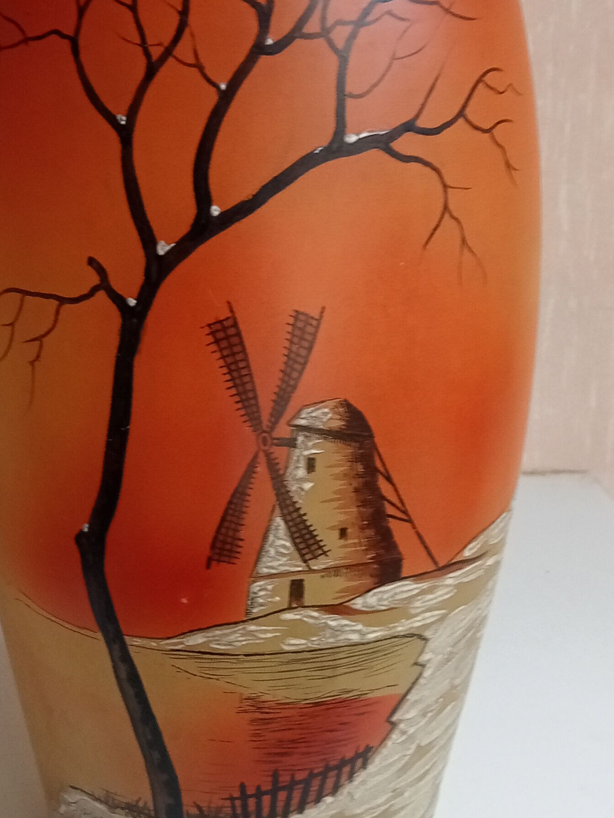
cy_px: 354
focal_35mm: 65
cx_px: 351
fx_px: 1537
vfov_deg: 29.8
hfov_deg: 22.6
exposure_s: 1/50
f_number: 2.2
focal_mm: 3.46
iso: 126
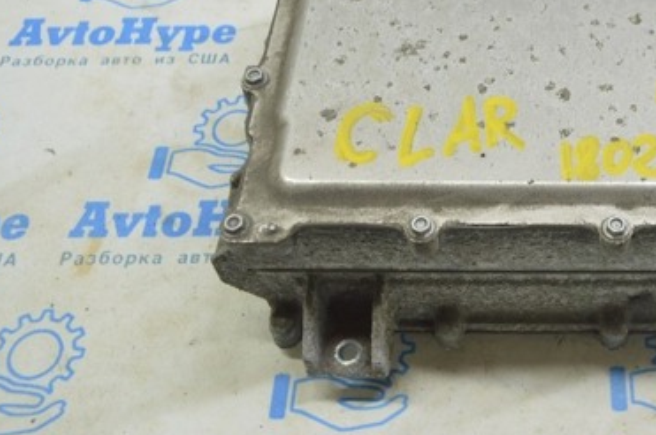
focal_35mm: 57
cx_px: 543
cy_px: 75
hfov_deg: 33.9
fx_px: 1037
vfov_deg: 23.3
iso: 400
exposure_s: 1/20
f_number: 5.6
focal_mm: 22
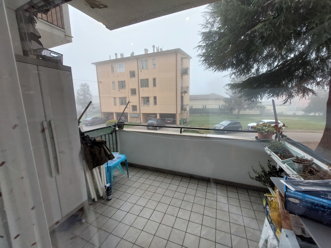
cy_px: 124
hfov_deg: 106.2
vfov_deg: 89.9
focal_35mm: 13
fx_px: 124
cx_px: 166
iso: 50
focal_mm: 1.74
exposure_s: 1/193
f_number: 2.2
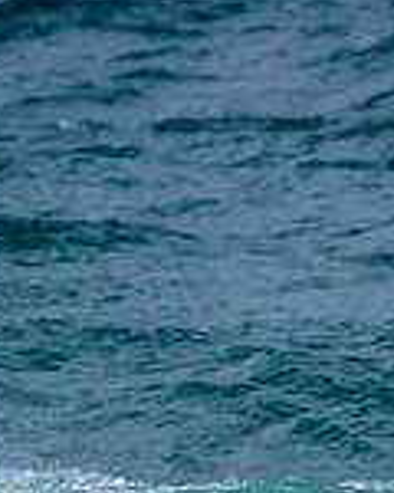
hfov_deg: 0.5
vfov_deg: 0.6
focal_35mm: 3267
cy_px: 616
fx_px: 47620
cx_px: -463
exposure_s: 1/2500
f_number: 11
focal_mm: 900
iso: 560
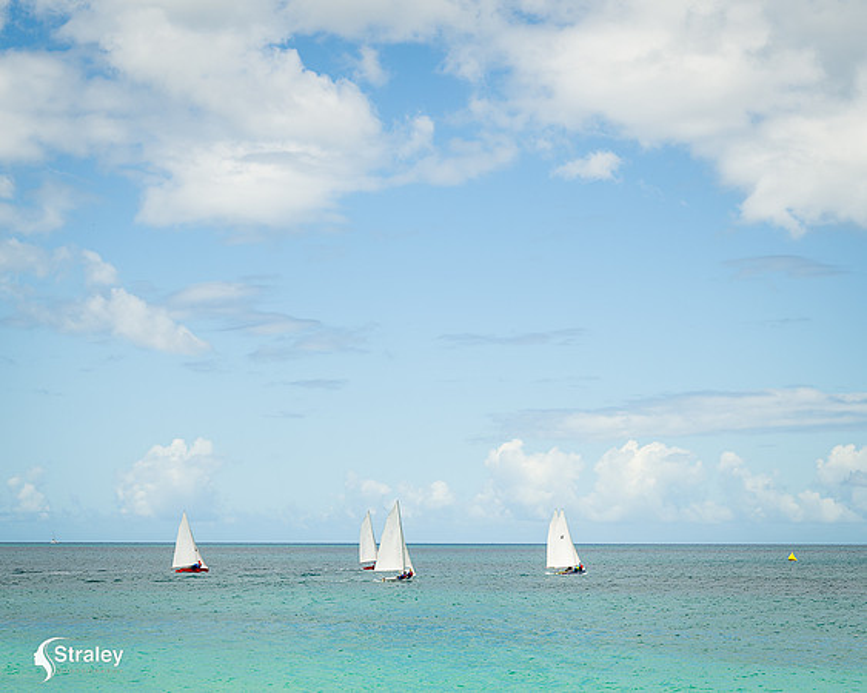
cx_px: 433
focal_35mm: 85
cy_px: 381
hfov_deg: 22.4
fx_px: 2188
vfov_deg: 18.0
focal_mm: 67
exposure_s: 1/320
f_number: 6.3
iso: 64
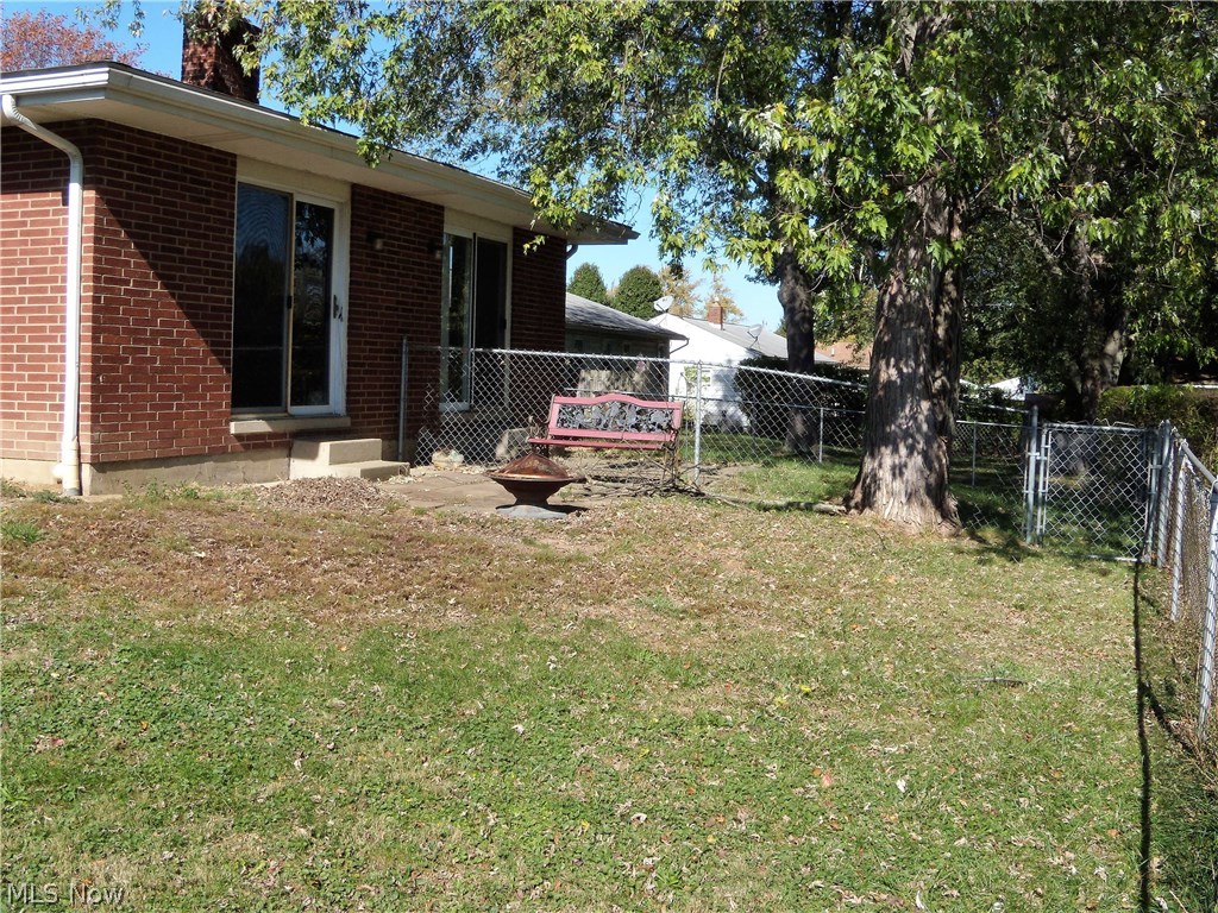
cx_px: 609
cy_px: 456
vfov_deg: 39.7
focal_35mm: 36
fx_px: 1267
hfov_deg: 51.4
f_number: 8.5
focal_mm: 6.4
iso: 80
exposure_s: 1/125
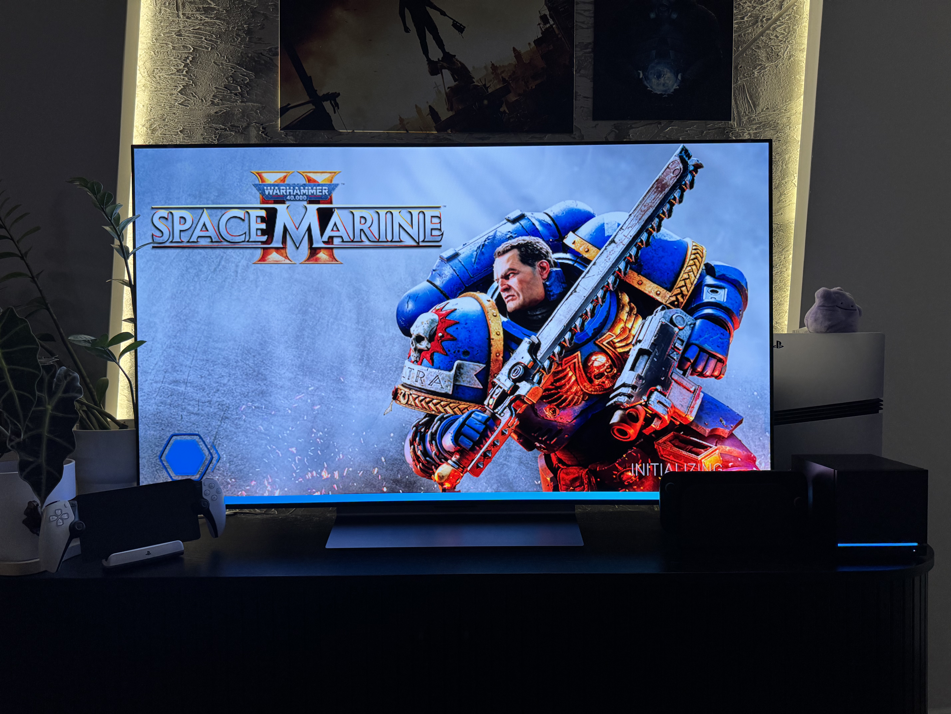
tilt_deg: -0.7
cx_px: 476
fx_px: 659
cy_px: 357
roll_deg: +0.1
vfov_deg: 56.8
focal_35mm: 24
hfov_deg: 71.6
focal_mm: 6.76
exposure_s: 1/121
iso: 160
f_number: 1.78
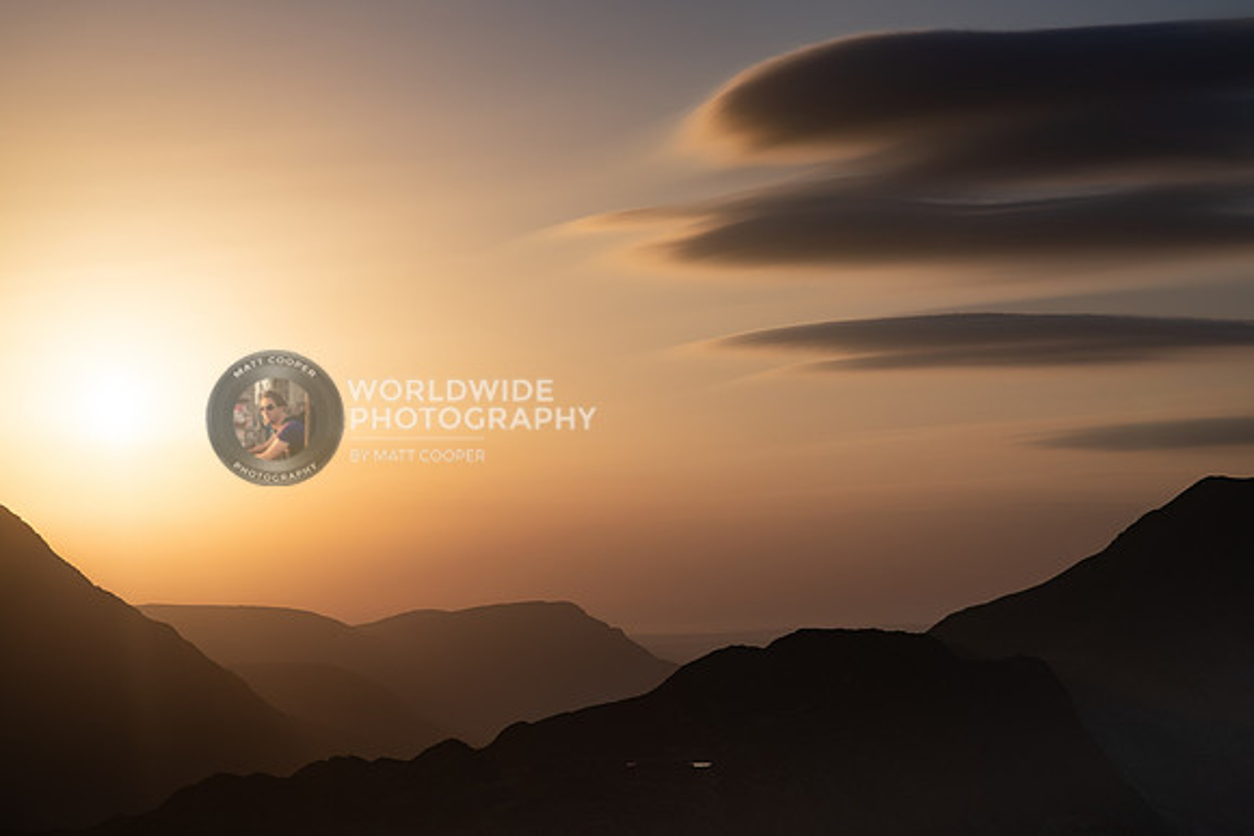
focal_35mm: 85
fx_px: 2961
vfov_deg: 16.1
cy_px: 418
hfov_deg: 23.9
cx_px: 627
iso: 64
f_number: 8
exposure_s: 1/800
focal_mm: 85
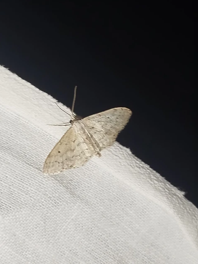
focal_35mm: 101
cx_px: 99
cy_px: 132
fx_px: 771
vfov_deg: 19.5
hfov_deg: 14.6
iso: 100
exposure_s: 1/50
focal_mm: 5.31
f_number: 1.7
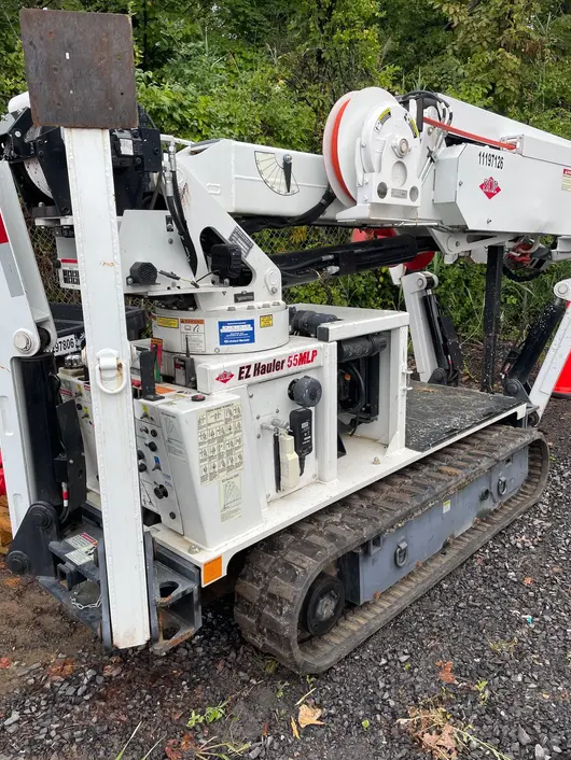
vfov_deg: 65.3
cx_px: 288
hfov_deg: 51.4
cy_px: 385
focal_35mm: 27
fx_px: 593
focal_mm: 4.2
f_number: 1.6
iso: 32
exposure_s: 1/132
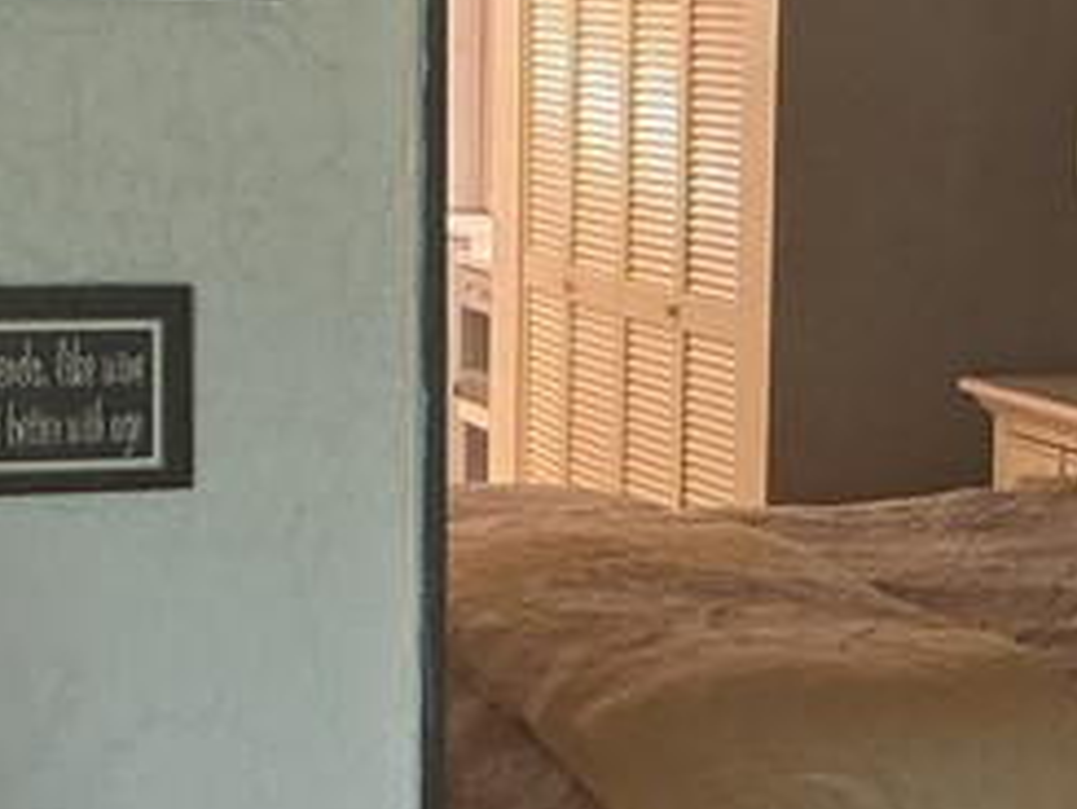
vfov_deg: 12.2
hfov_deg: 15.9
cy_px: 528
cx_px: 1156
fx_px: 3766
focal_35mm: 121
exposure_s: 1/60
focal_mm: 3
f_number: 1.8
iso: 250
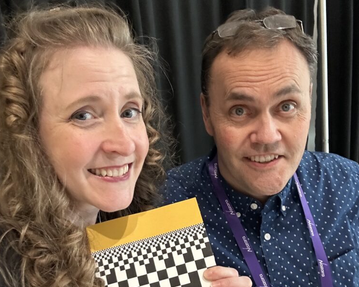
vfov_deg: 37.0
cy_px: 190
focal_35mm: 40
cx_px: 179
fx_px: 425
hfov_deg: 45.8
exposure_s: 1/60
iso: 200
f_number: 1.9
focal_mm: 2.69
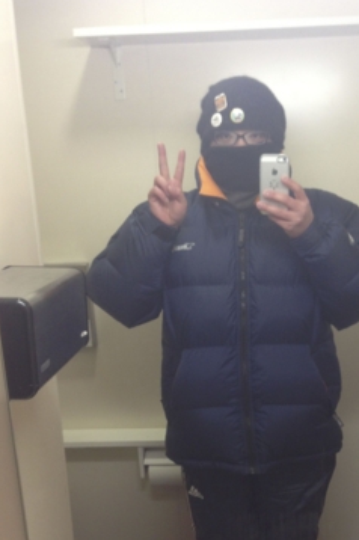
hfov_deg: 27.7
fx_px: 719
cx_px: 259
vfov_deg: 40.8
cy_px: 344
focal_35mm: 48
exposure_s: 1/20
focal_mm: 4.13
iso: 64
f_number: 2.4
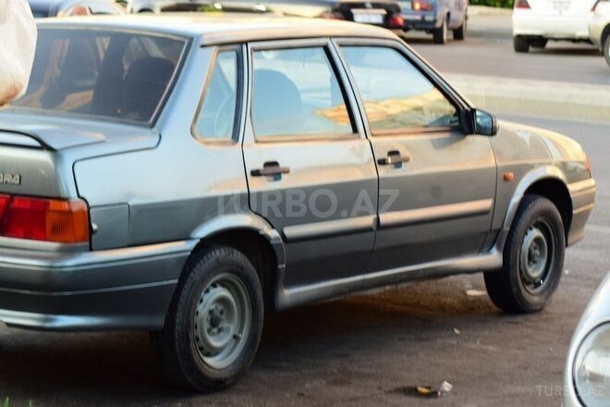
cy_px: 204
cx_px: 305
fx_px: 2033
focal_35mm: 120
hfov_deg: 17.1
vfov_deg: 11.4
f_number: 7.1
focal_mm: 80
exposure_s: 1/125
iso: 800
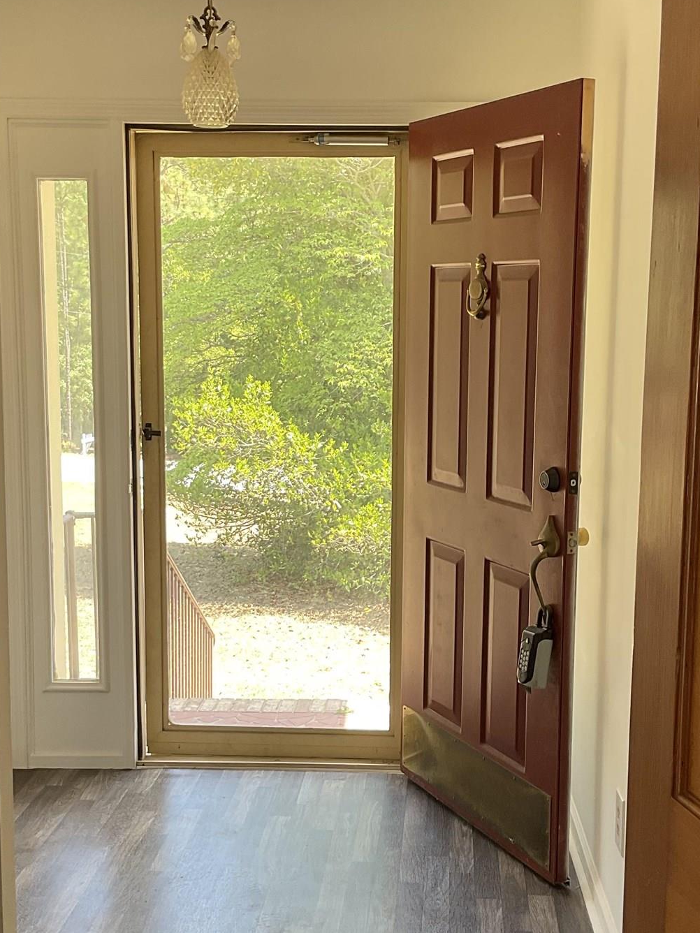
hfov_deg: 29.1
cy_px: 504
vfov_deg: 38.2
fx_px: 1348
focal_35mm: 50
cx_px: 359
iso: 40
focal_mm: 3
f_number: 1.8
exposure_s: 1/122
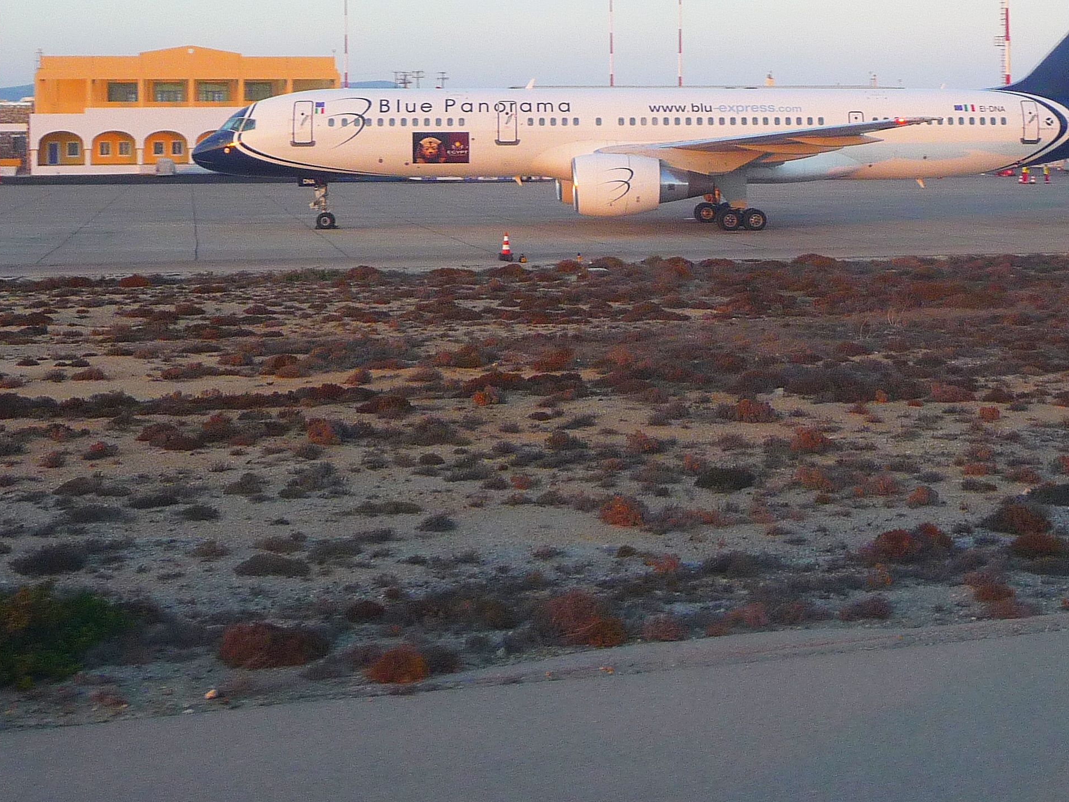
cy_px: 115
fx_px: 1668
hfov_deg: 35.3
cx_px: 692
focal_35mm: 54
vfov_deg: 26.3
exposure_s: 1/125
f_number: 3.4
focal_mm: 5
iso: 100
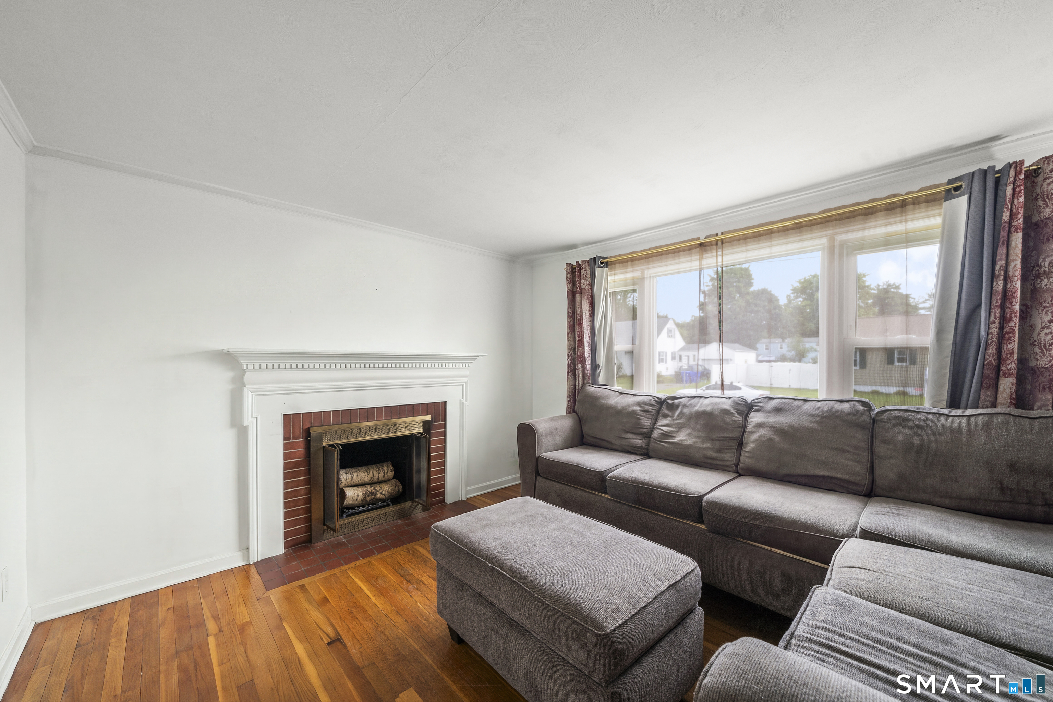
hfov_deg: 108.3
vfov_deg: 85.4
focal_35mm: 13
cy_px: 351
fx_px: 380
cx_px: 526
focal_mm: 13
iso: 320
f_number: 8
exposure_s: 1/8
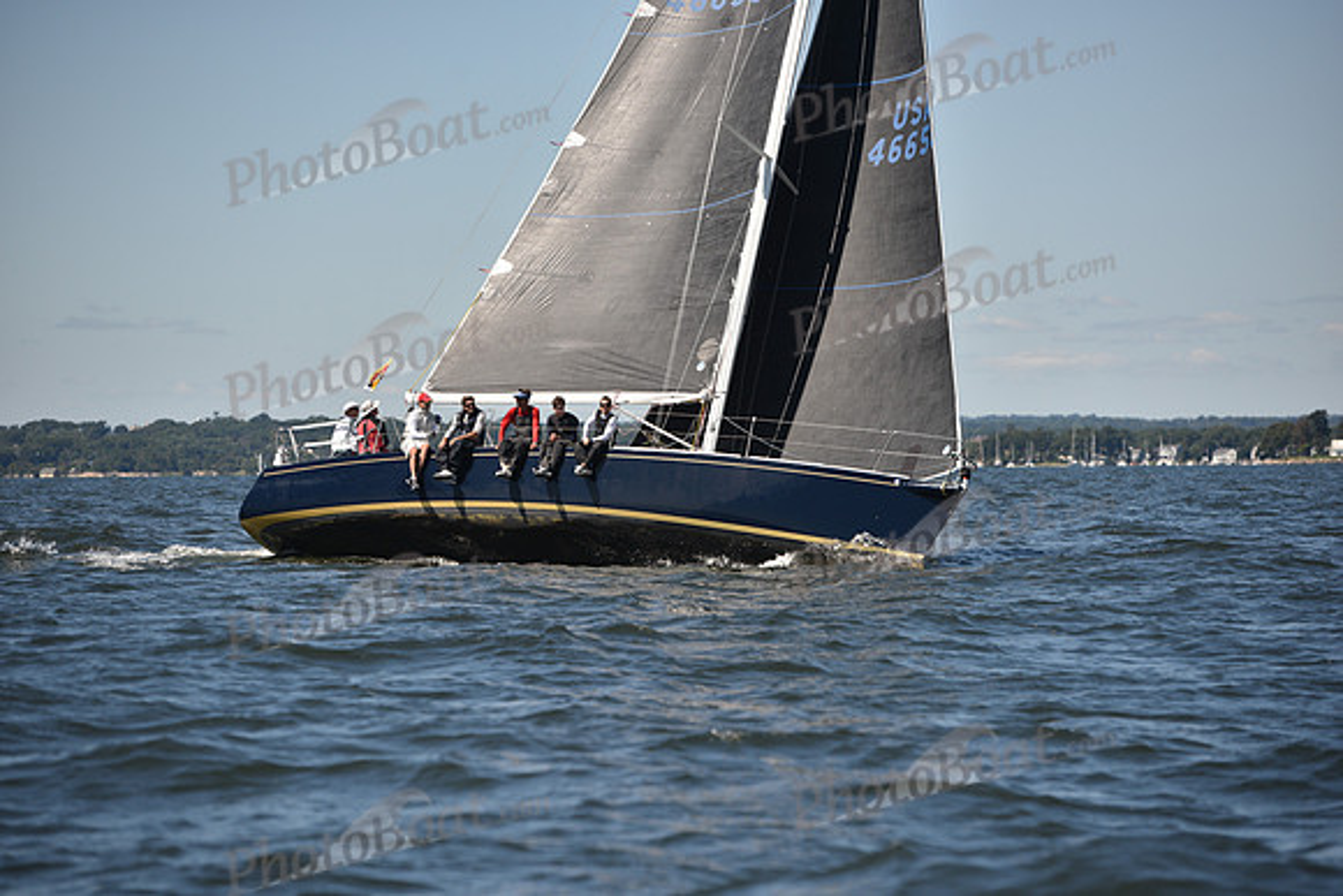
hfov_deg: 14.7
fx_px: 5224
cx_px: 672
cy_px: 448
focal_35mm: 140
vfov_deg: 9.8
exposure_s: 1/1600
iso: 250
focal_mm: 140
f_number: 3.5
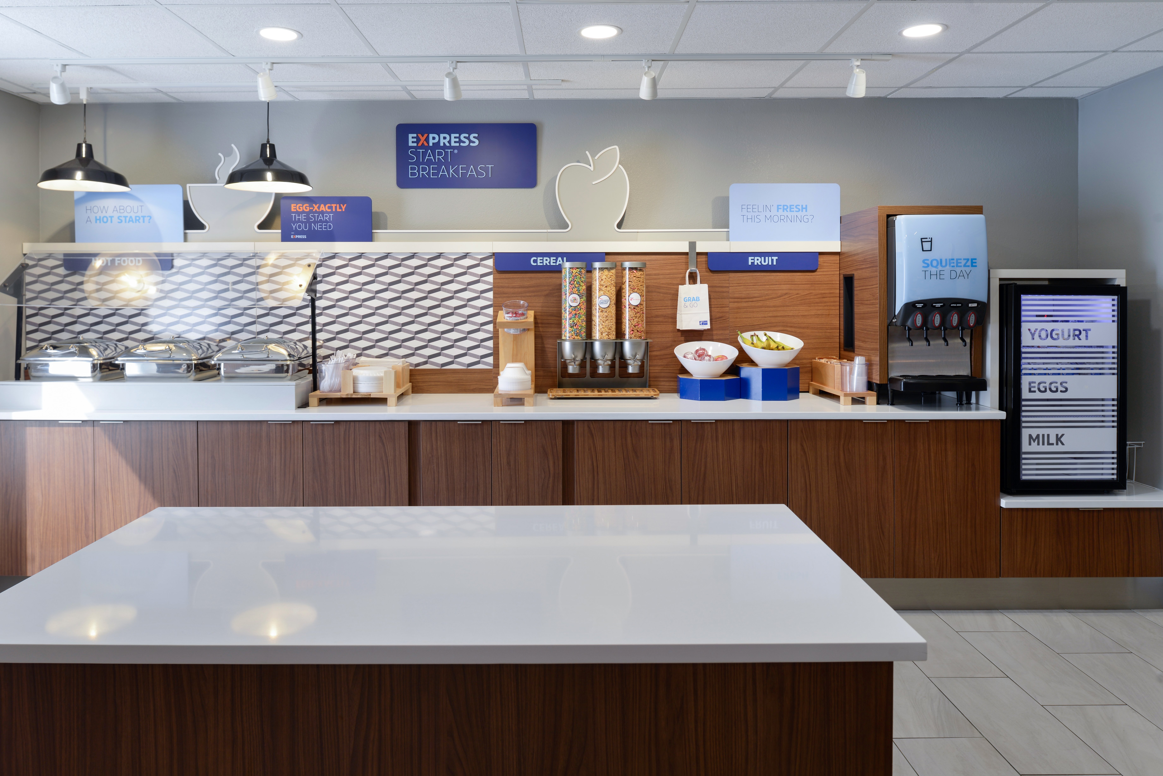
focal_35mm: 24
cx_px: 582
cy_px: 388
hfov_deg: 73.7
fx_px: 776
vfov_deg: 53.2
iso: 100
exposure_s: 1/6
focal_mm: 24
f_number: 8
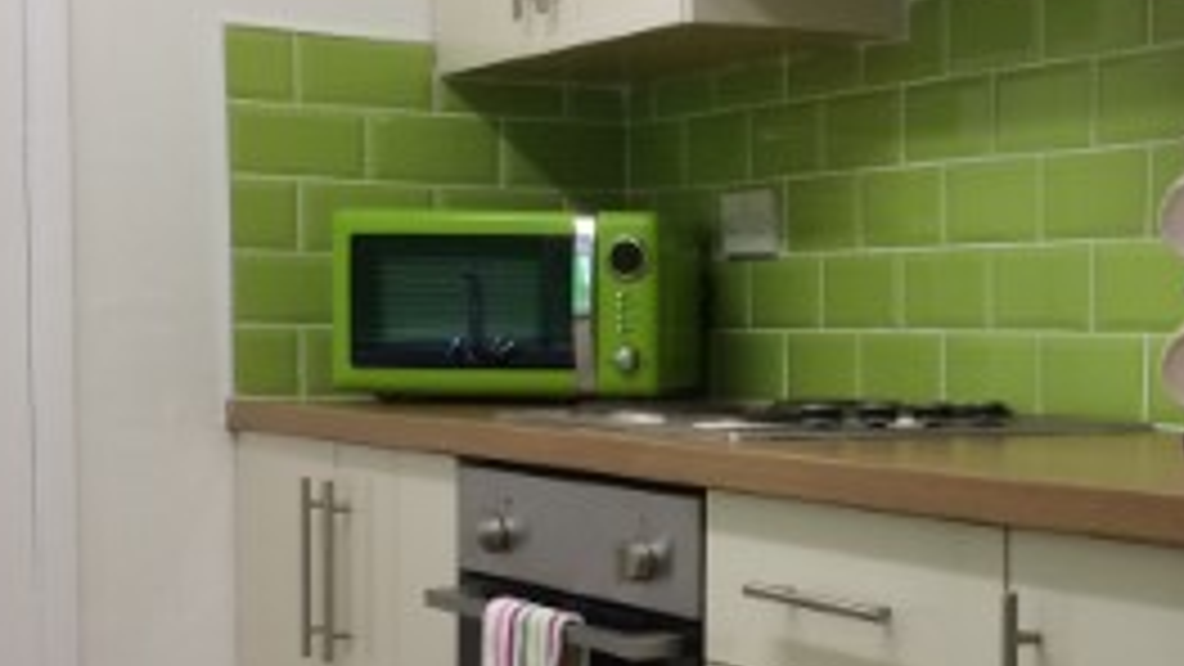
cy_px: 477
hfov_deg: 26.8
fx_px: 2418
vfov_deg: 15.6
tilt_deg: -3.0
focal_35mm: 77
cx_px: 1017
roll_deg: +0.1
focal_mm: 4.15
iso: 50
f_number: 2.2
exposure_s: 1/33
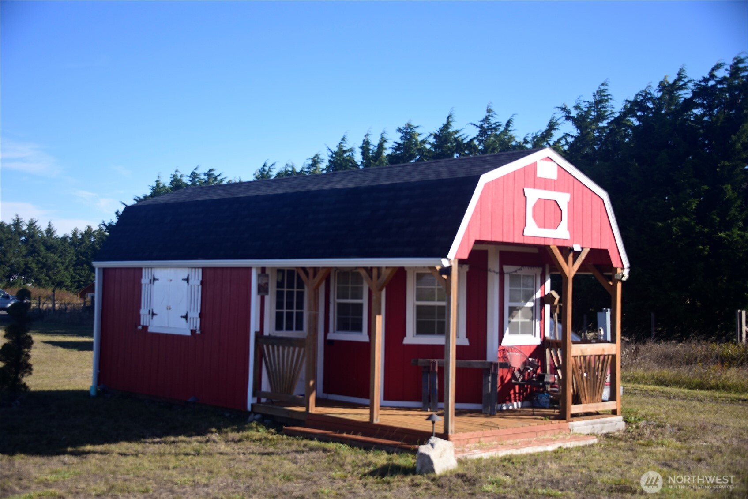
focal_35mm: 48
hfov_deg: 41.1
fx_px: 998
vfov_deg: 28.1
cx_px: 374
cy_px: 250
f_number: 4.2
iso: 320
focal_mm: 48
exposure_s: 1/1600
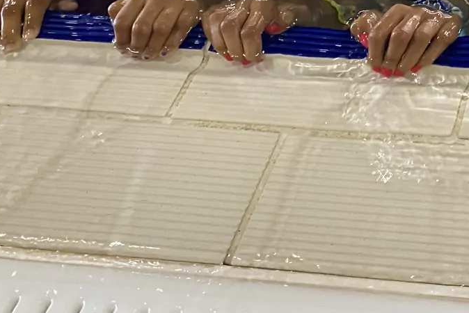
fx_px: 1004
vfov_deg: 16.6
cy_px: -110
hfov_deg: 23.1
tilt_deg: -37.6
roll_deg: +2.8
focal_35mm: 77
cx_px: 626
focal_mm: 4.25
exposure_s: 1/50
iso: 200
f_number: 1.8
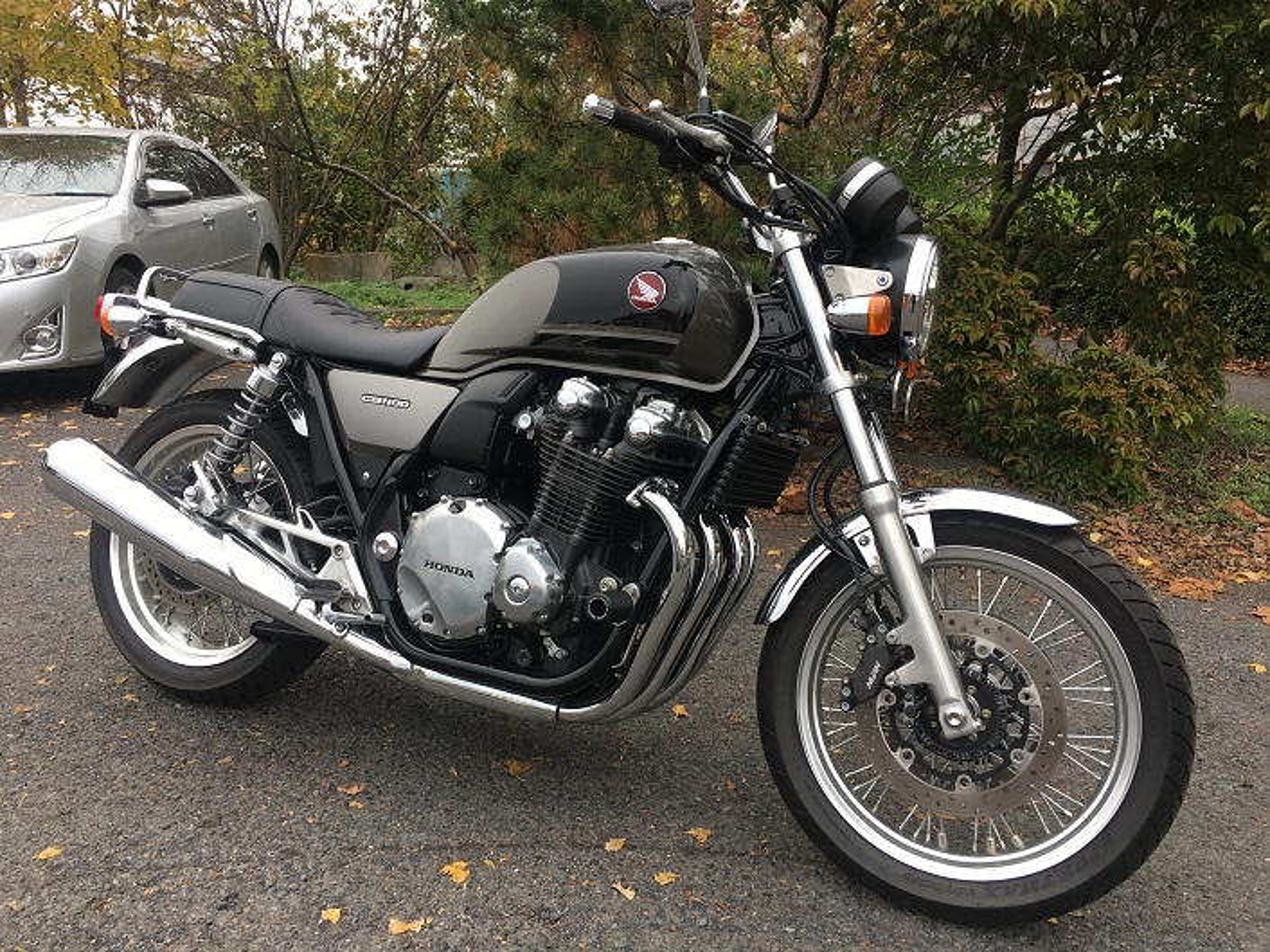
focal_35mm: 29
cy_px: 476
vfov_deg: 48.2
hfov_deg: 61.7
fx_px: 1064
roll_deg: -0.7
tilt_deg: -12.0
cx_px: 635
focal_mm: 4.15
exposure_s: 1/120
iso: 25
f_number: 2.2
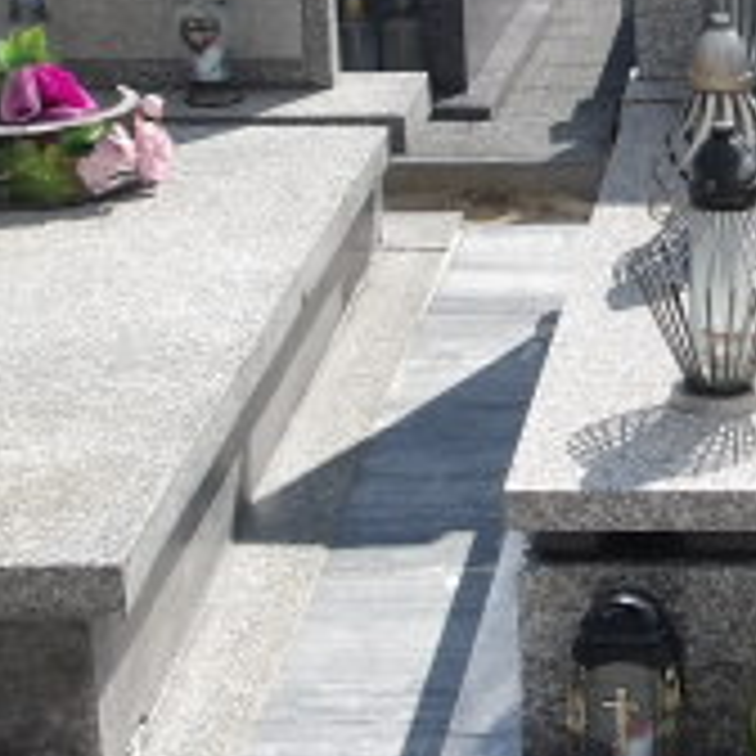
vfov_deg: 19.1
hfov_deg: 18.1
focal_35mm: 91
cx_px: 909
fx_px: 2248
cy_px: 288
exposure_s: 1/97
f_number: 10.4
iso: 100
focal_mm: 4.9
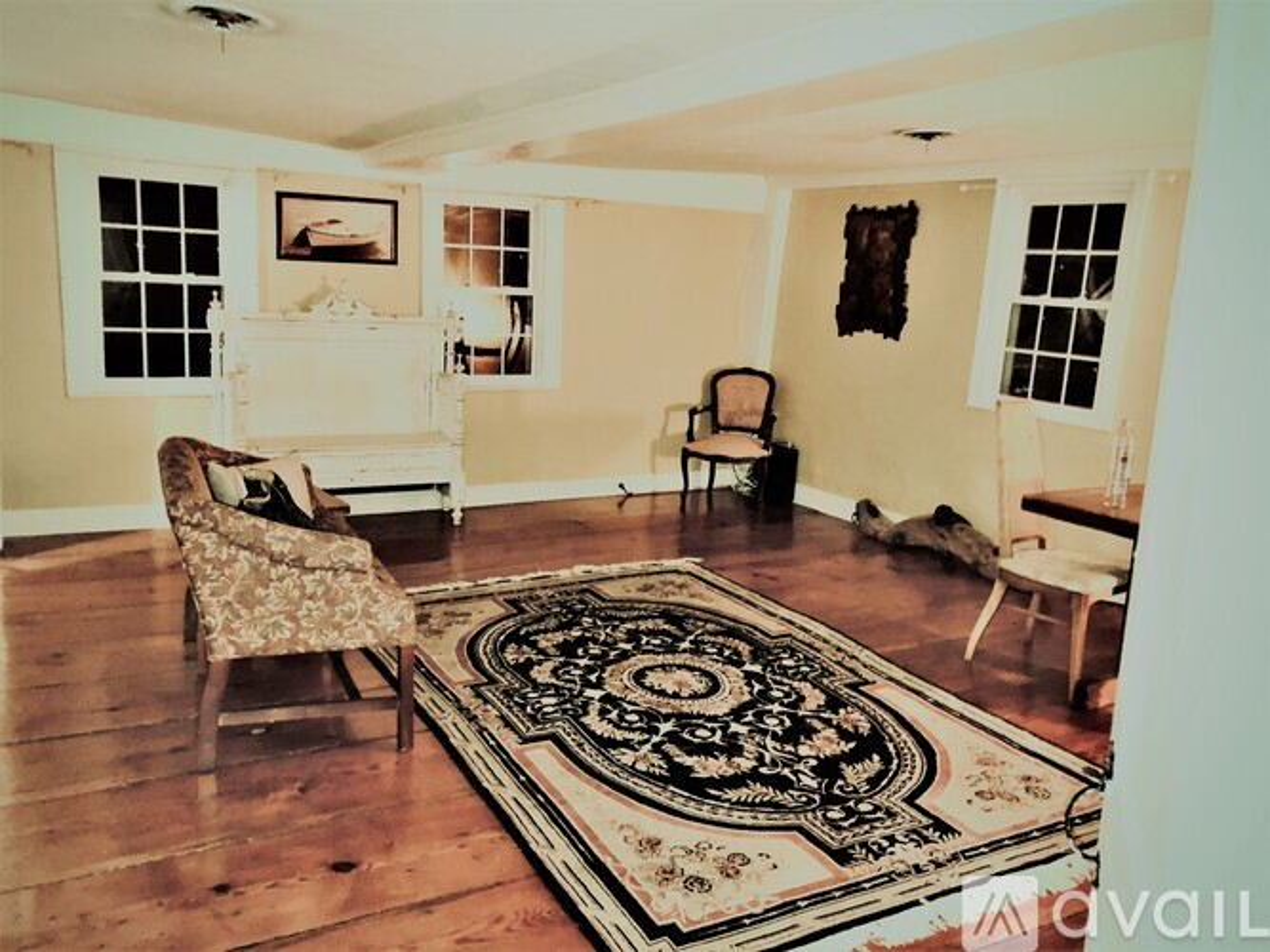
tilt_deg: -13.6
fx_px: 1027
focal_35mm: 28
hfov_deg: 63.5
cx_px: 635
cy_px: 476
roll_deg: -3.5
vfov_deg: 49.7
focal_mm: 3.99
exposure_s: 1/4
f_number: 1.8
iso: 250
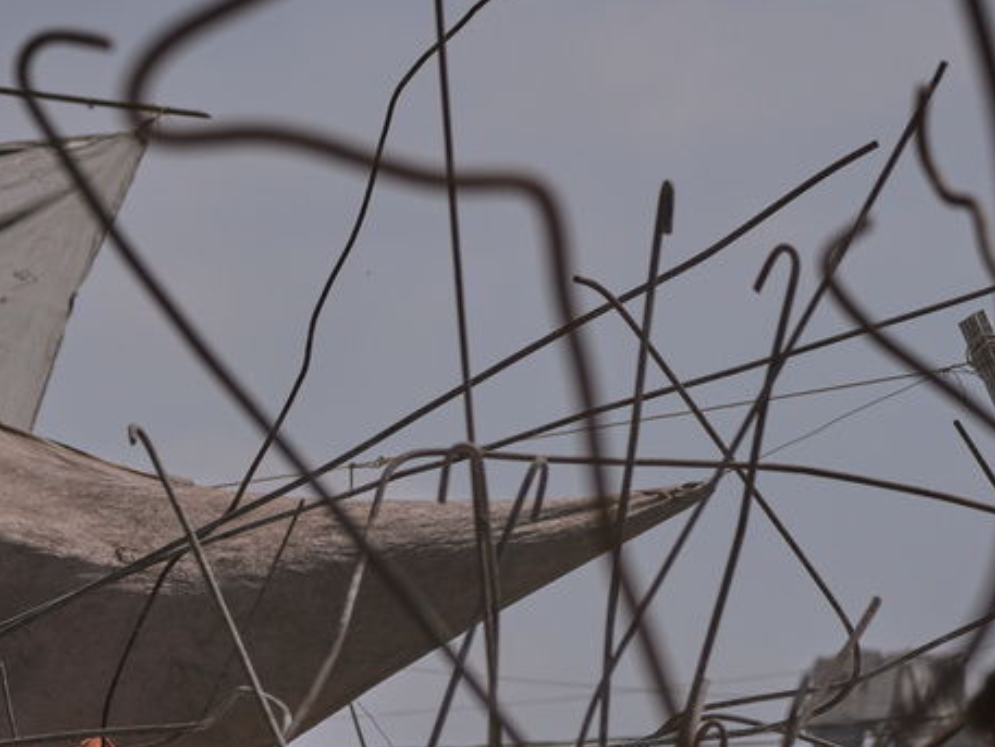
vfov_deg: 5.8
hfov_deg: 7.8
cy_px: 712
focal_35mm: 254
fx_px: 7303
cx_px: 239
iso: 80
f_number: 5
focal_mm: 118
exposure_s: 1/2500
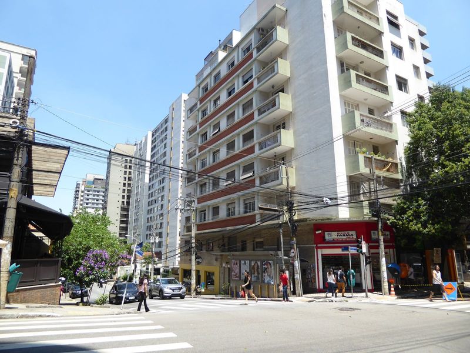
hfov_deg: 69.4
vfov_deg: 54.9
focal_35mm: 25
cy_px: 176
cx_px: 235
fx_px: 339
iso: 80
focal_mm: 4.3
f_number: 3.3
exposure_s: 1/400
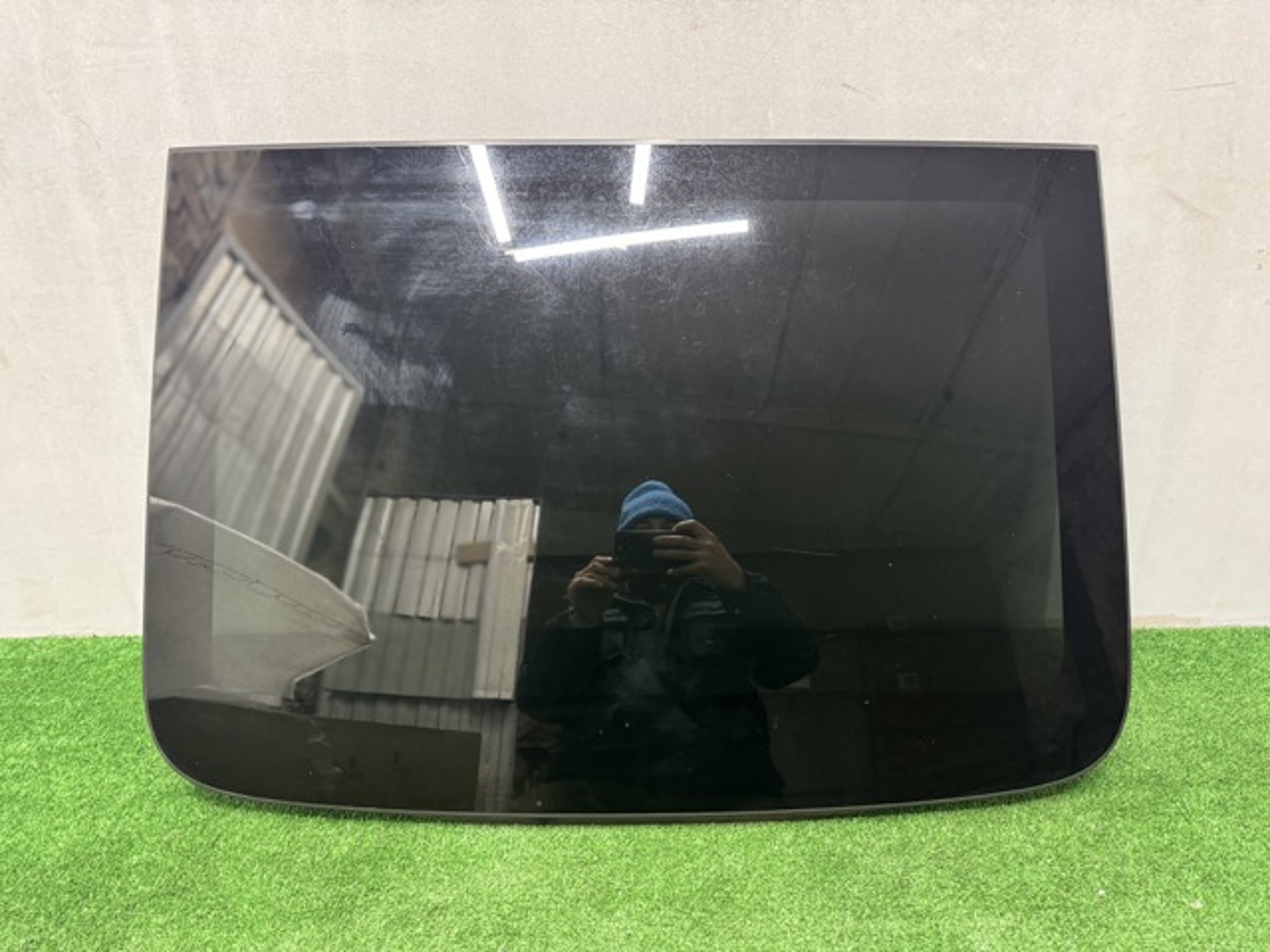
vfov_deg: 56.8
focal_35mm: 24
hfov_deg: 71.6
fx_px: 881
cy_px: 476
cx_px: 635
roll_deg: +0.8
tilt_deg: -22.9
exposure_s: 1/50
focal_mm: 6.76
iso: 320
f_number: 1.78
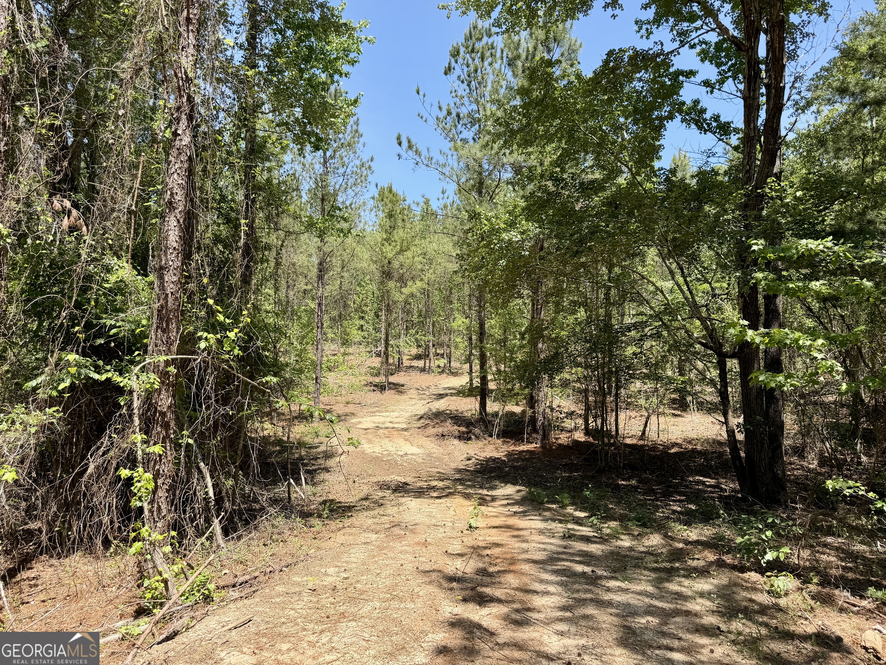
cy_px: 332
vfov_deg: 56.8
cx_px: 443
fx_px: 614
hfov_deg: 71.6
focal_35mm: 24
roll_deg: -0.6
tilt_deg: +3.2
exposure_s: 1/1522
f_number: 1.78
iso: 80
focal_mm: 6.76
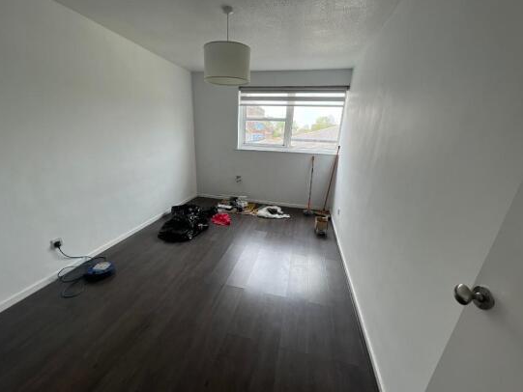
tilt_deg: -19.0
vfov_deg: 85.6
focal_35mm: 14
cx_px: 246
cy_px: 209
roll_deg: -3.4
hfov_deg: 101.9
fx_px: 212
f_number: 1.8
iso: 40
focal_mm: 1.57
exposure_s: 1/121
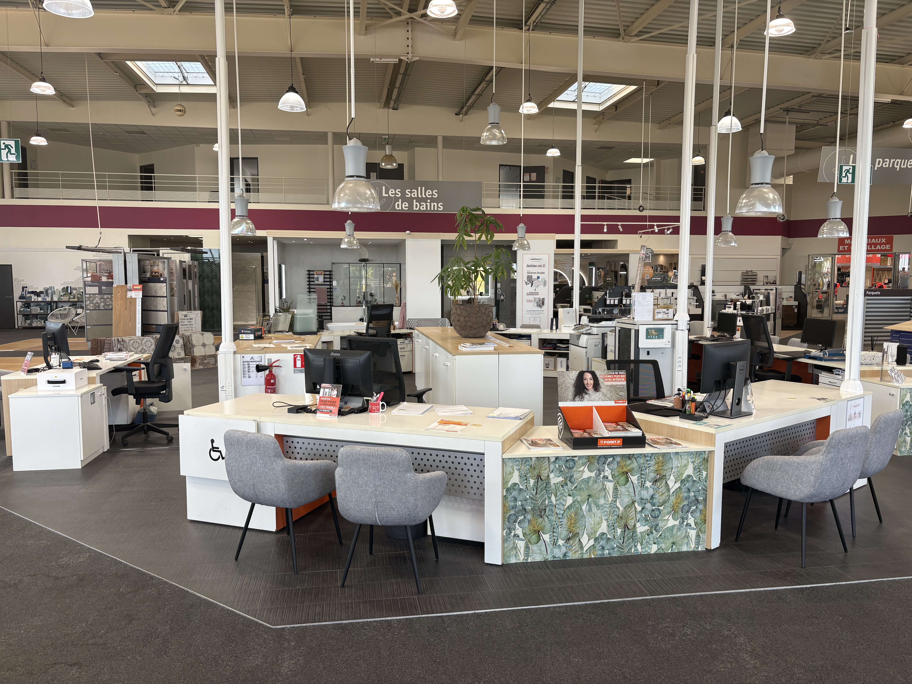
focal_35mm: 26
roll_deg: +0.1
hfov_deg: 67.3
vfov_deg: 53.1
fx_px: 685
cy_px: 342
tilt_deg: -5.6
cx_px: 456
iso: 40
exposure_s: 1/124
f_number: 1.6
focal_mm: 5.96
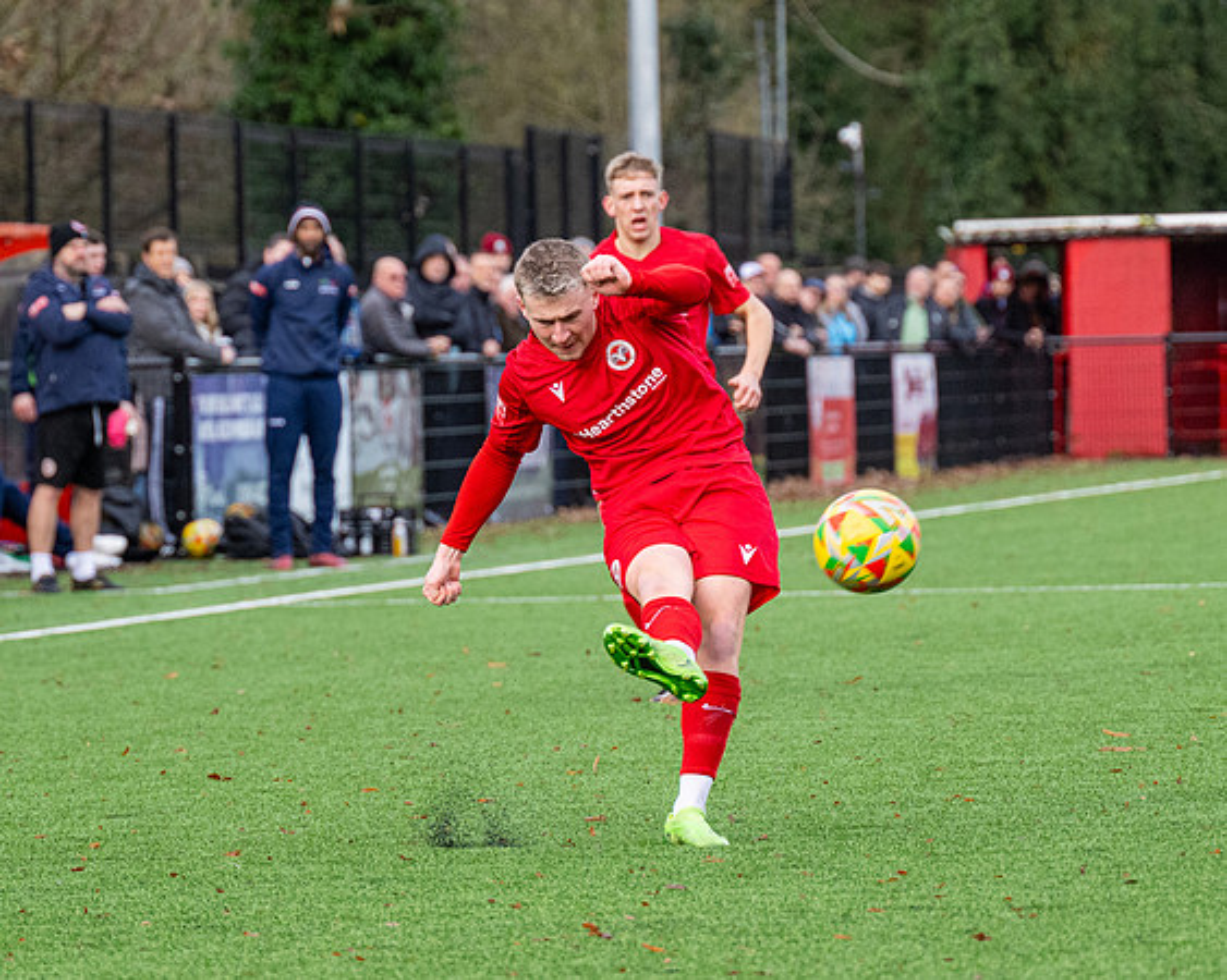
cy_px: 372
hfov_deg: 6.1
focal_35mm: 318
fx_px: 11546
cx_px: 575
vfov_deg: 4.9
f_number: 4
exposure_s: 1/1600
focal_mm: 140
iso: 800
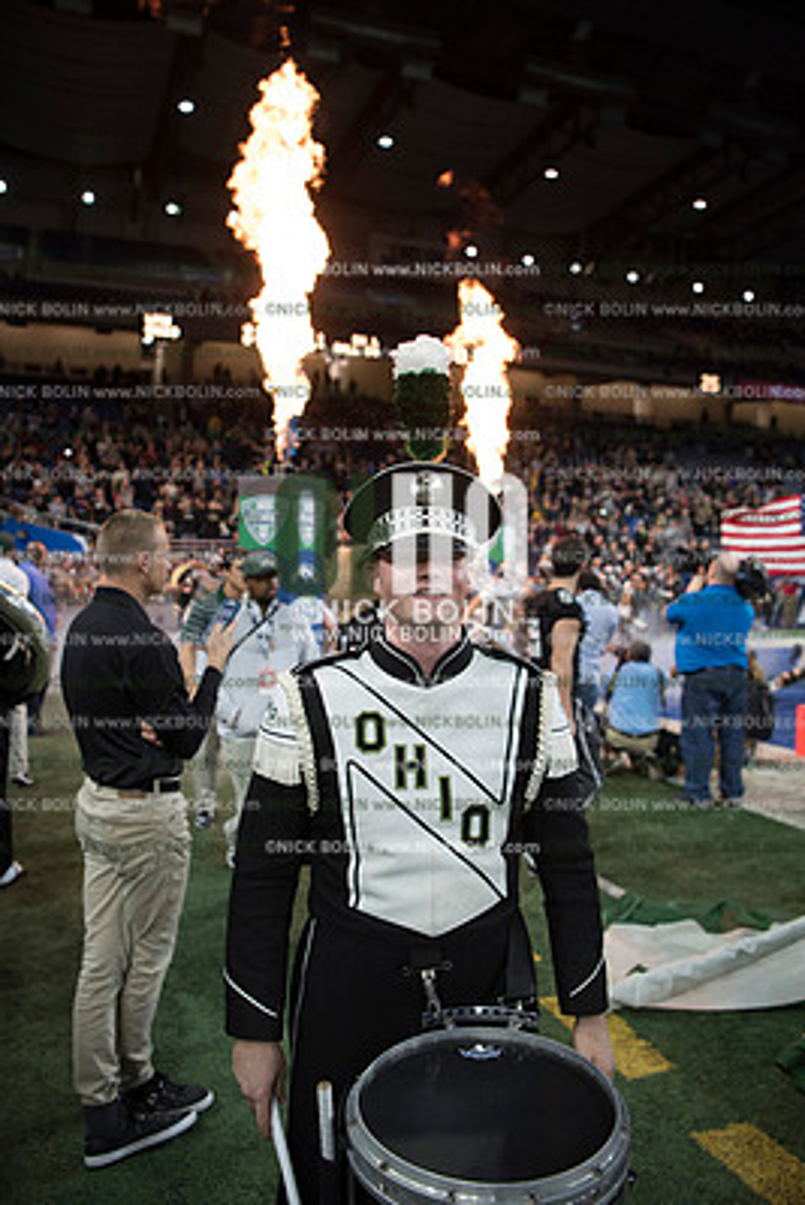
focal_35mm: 27
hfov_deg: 48.0
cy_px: 557
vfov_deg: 67.3
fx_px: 905
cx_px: 401
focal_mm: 24
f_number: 2.8
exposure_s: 1/1250
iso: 1250
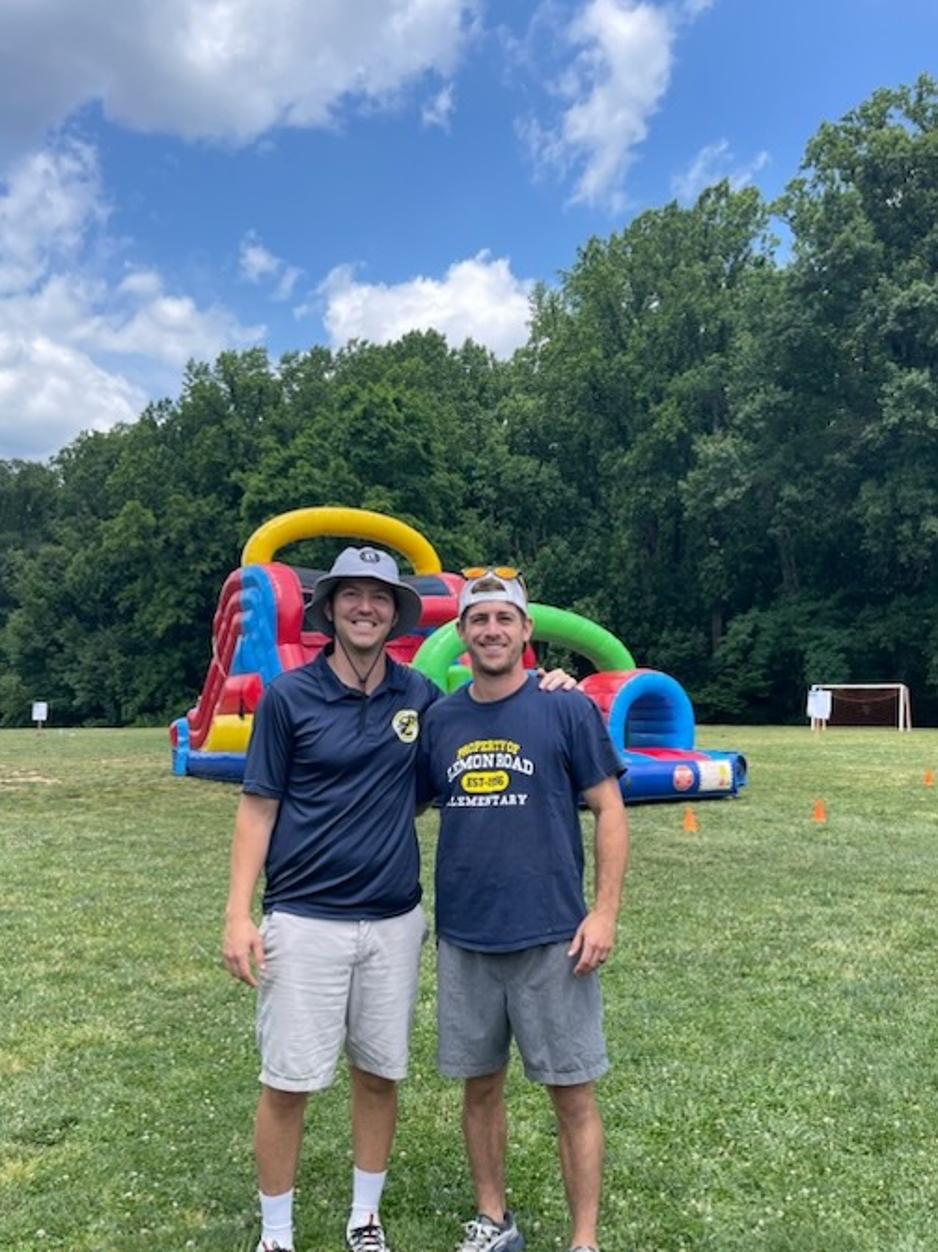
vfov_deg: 58.0
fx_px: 1120
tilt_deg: -2.0
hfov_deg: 45.4
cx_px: 461
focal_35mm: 31
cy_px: 741
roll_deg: -0.5
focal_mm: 5.1
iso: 32
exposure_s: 1/1475
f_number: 1.6
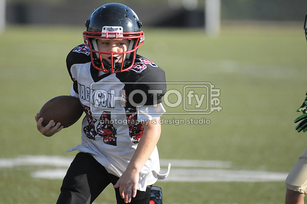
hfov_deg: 3.6
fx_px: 4854
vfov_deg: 2.4
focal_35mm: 570
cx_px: 154
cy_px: 102
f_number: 4
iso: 1600
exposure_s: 1/5000
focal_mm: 380
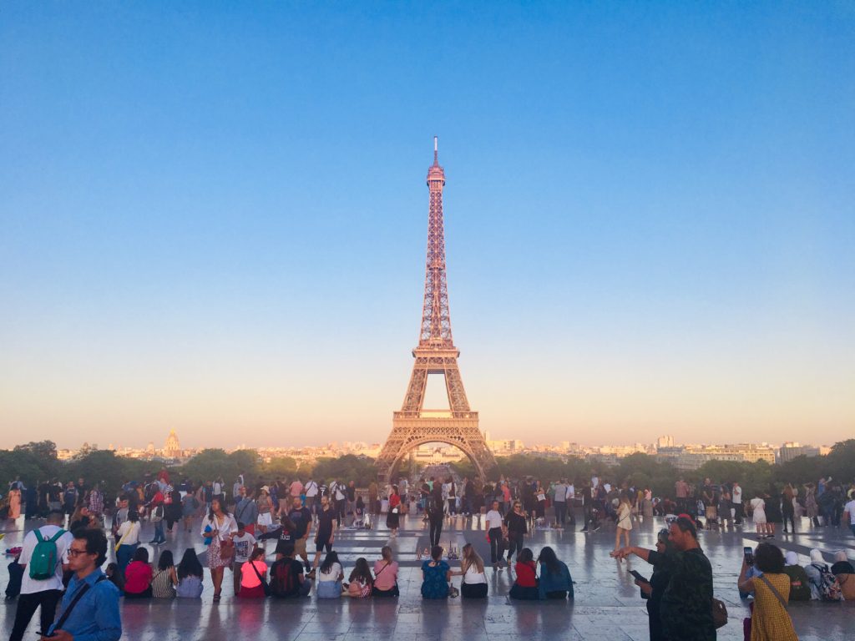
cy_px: 320
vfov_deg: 48.2
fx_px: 716
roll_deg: +0.2
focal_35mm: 29
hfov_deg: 61.7
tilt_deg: +11.0
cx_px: 428
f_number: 2.2
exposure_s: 1/319
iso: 25
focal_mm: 4.15
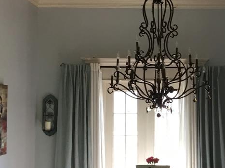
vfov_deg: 21.6
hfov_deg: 27.9
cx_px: 185
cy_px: 89
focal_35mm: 68
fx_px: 442
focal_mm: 3.3
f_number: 2.4
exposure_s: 1/30
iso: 32
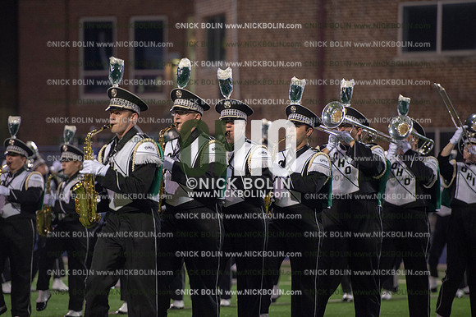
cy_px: 158
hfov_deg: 10.3
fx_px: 2643
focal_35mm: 200
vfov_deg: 6.9
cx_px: 238
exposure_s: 1/320
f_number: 2.8
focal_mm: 200
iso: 4000
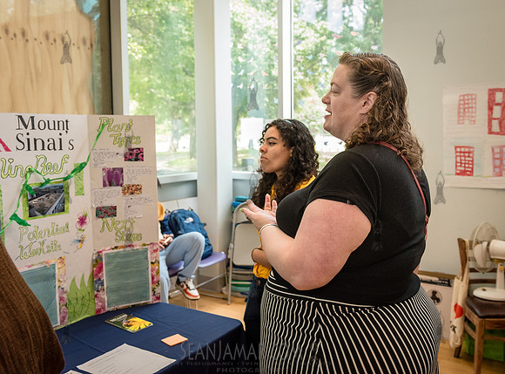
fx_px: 484
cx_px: 300
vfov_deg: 42.2
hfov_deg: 54.7
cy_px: 173
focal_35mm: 33
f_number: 4
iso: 2500
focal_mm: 29
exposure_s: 1/400
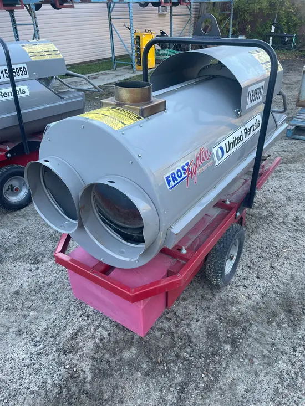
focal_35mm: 26
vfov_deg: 67.3
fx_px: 305
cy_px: 203
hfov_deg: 53.1
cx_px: 152
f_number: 1.6
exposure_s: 1/121
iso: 40
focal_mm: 4.2
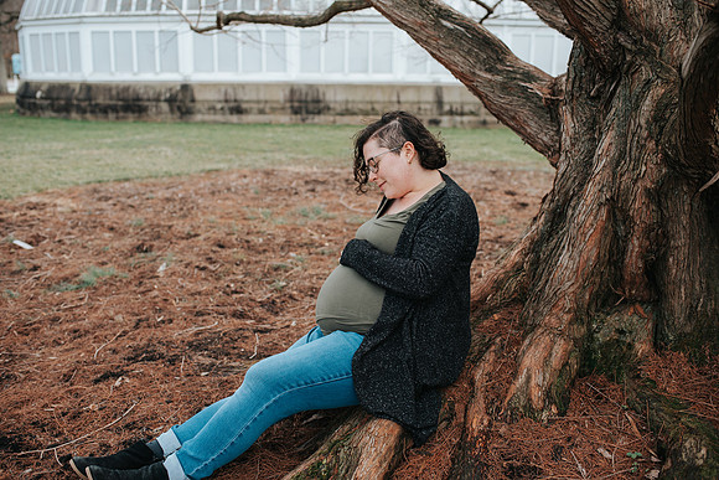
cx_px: 360
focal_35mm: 35
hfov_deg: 54.4
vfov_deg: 37.9
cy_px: 240
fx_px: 699
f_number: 3.2
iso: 500
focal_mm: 35
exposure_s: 1/800
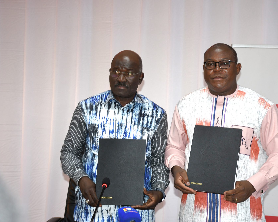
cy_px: 112
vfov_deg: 21.3
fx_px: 592
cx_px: 165
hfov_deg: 26.4
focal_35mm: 72
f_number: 5
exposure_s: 1/60.2
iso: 900
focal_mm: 42
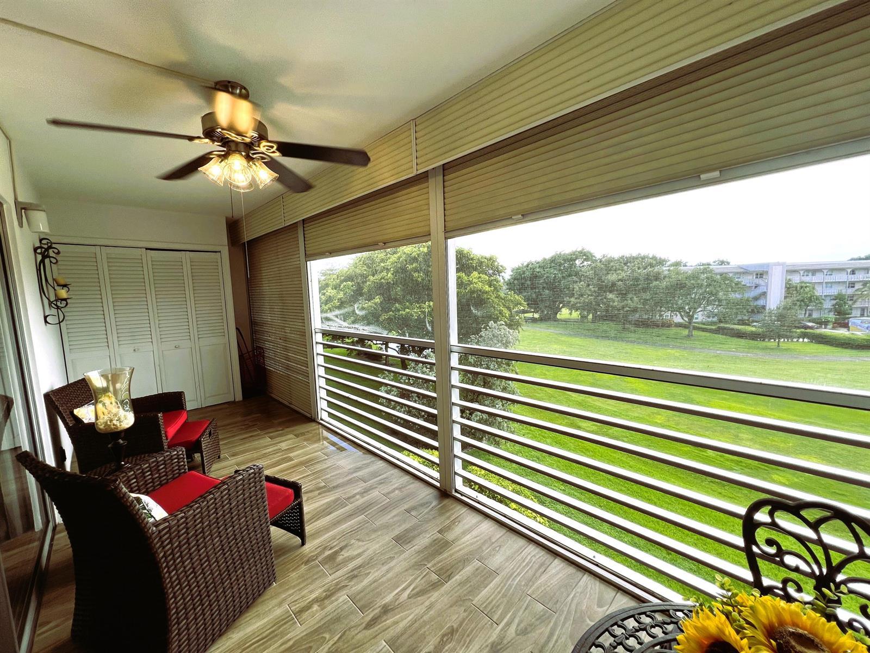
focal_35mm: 13
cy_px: 326
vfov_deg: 89.9
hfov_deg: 106.2
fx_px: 327
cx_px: 435
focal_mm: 1.57
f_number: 1.8
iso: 32
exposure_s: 1/172
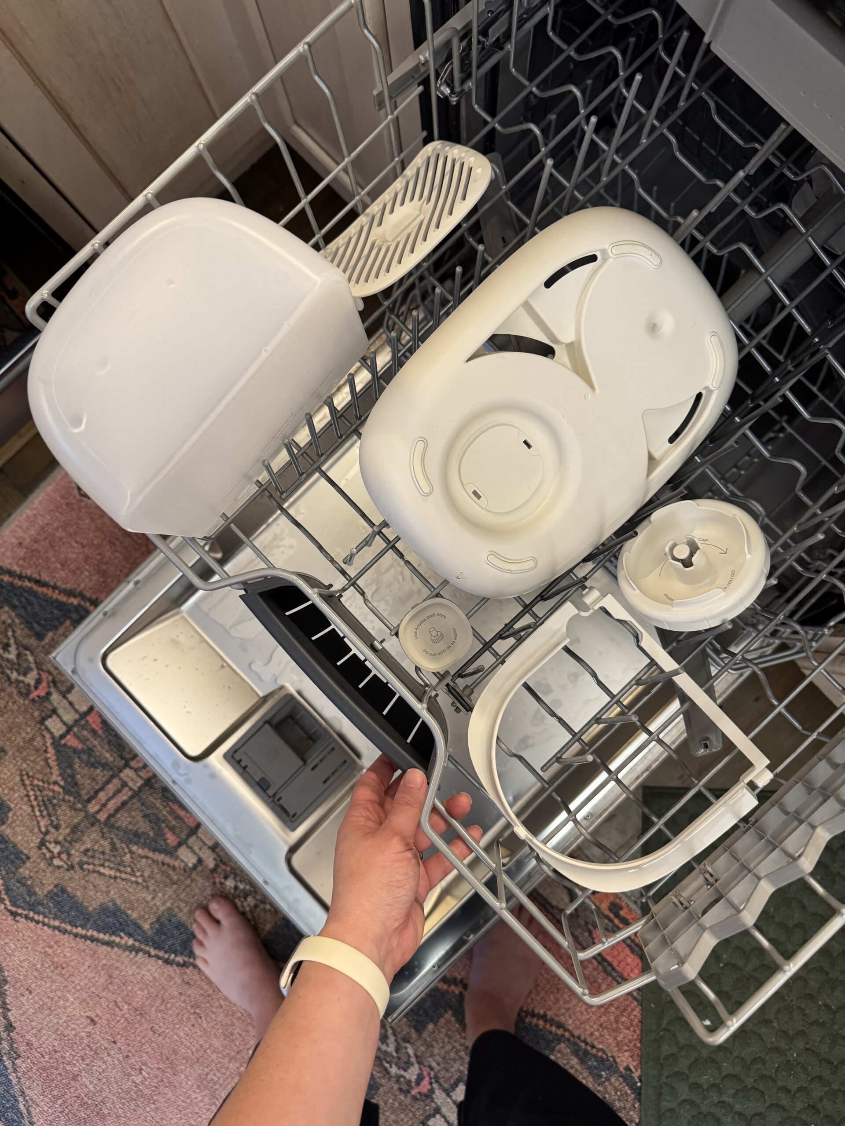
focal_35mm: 24
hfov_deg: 56.8
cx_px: 422
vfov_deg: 71.6
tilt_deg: -84.1
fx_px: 781
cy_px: 563
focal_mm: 6.76
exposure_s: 1/60
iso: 320
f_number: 1.78
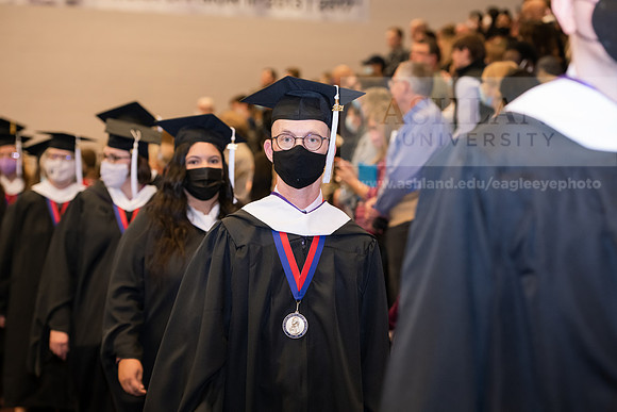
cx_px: 308
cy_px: 206
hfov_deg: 20.8
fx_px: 1680
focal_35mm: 98
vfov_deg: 14.0
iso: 2000
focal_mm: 98
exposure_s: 1/200
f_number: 4
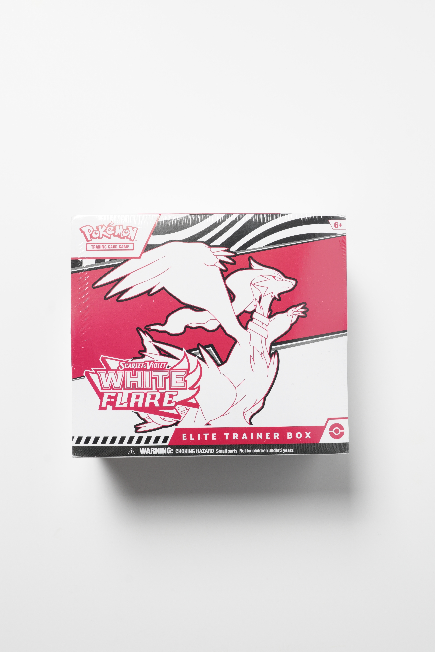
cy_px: 326
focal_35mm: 39
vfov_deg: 49.6
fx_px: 707
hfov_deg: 34.2
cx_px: 218
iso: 160
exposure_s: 1/125
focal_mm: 26
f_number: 10
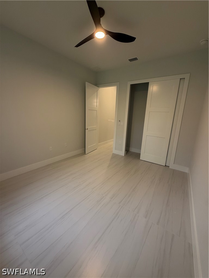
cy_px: 139
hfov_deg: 85.7
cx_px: 104
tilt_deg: -13.0
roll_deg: -2.1
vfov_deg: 102.1
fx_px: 113
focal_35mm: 14
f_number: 2.2
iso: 200
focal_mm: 2.22
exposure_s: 1/60
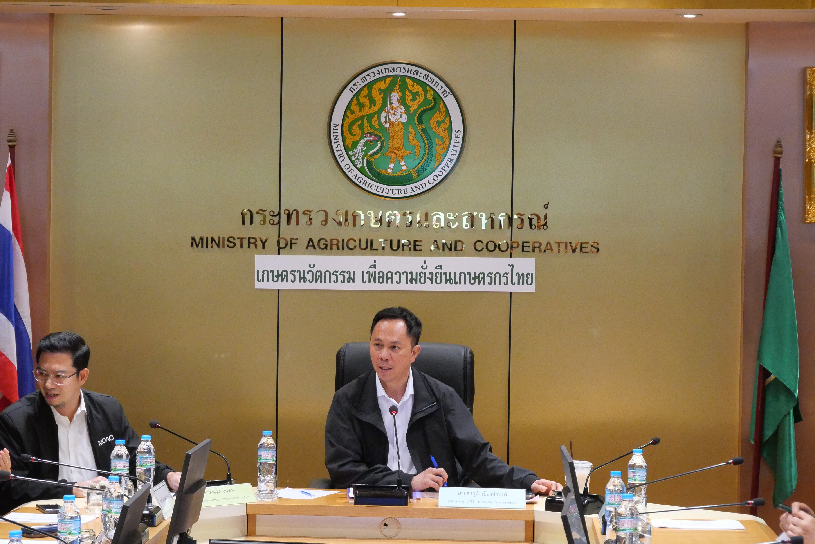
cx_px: 408
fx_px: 2673
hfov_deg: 17.3
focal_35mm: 118
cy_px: 272
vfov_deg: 11.6
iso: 3200
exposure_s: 1/80
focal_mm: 57
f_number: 5.6
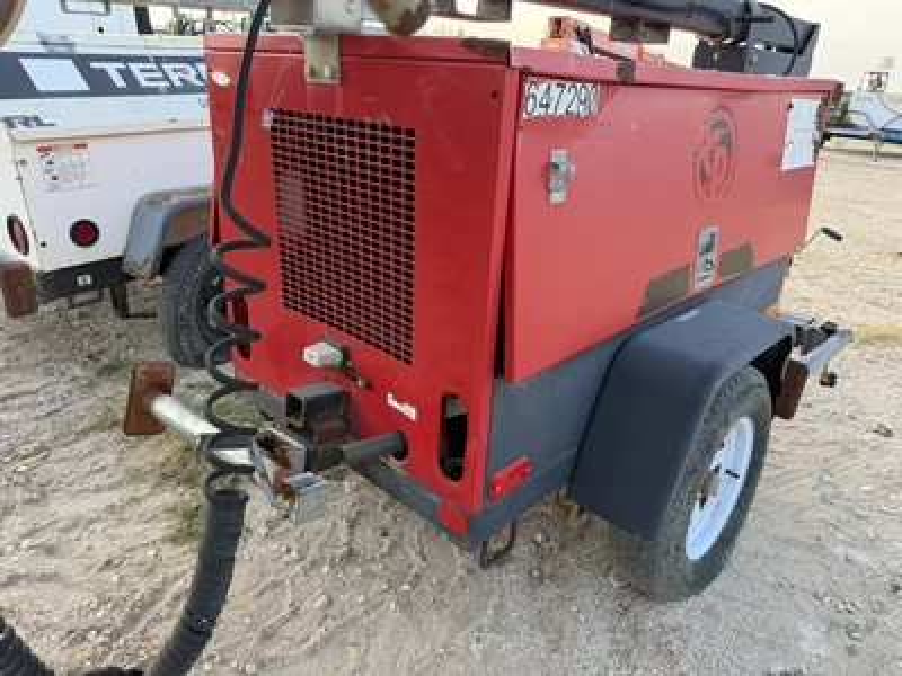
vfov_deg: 56.8
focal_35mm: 24
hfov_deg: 71.6
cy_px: 338
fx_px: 625
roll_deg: -5.2
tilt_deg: -23.6
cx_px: 451
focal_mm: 6.76
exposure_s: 1/308
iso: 80
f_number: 1.78
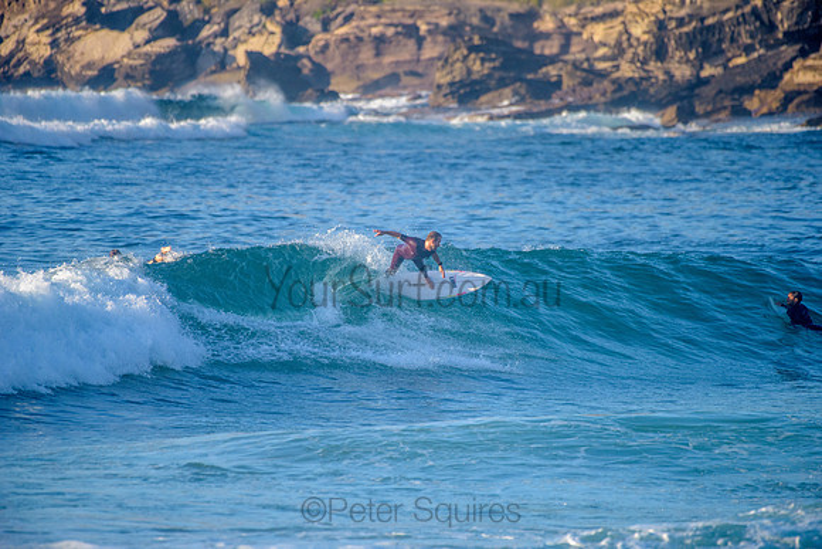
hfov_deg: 4.1
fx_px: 11419
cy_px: 274
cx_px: 411
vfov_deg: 2.8
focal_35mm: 500
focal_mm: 500
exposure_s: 1/2000
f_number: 5.6
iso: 500
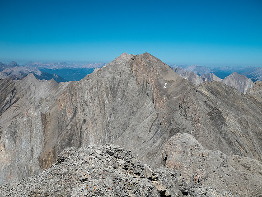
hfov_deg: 30.3
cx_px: 131
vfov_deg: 22.9
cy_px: 98
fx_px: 484
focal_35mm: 64
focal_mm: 32
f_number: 8
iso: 200
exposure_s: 1/400
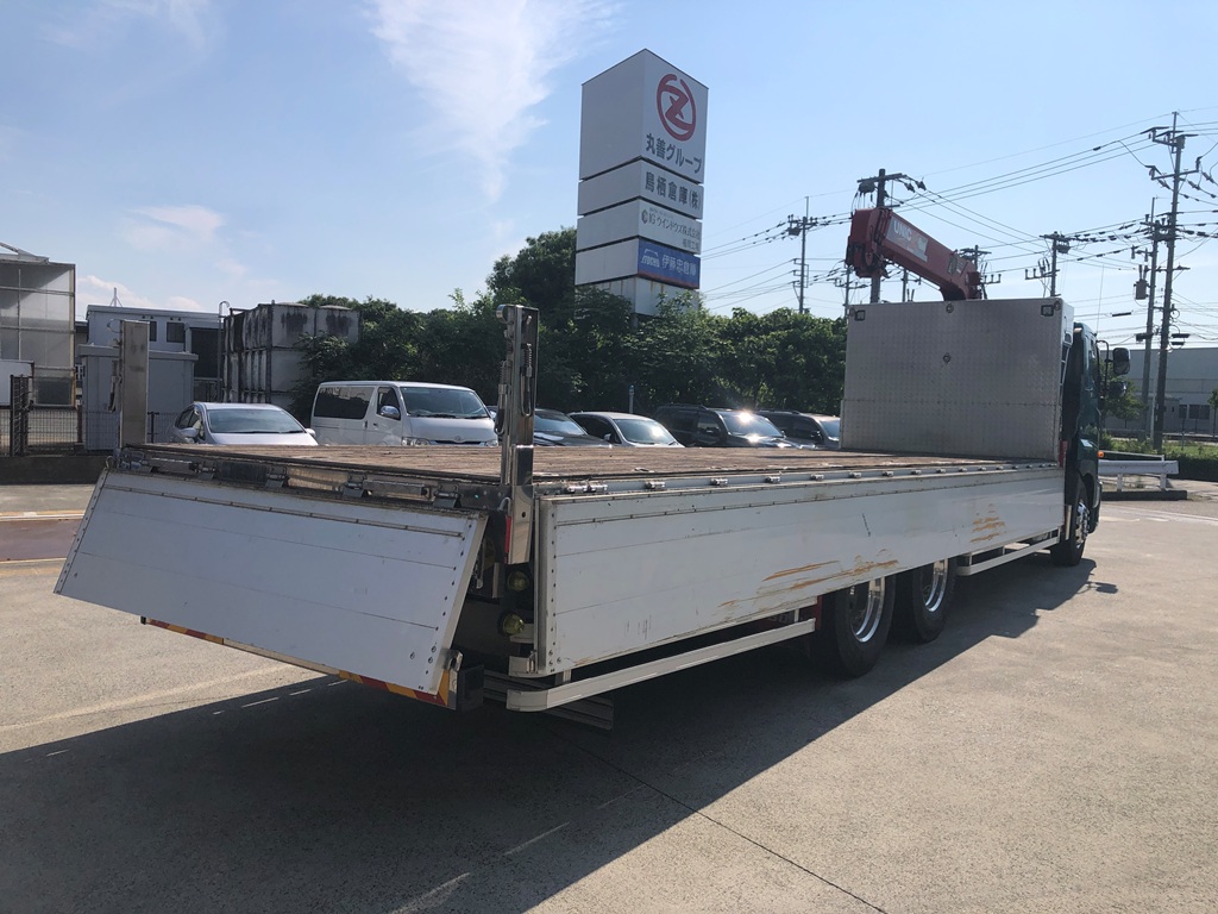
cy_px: 457
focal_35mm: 28
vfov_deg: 49.7
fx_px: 985
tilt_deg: -0.8
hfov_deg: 63.4
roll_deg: -0.5
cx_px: 609
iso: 25
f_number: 1.8
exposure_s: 1/4367
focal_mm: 4
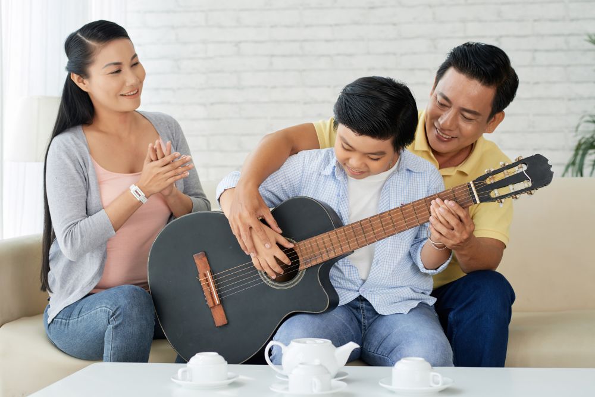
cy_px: 198
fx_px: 1405
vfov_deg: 16.1
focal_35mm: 85
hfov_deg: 23.9
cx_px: 298
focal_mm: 85
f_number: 4.8
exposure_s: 1/250
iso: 400
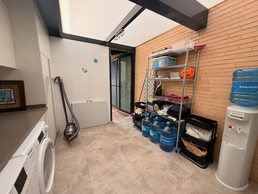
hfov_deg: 102.1
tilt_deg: -8.1
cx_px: 129
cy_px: 97
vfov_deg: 85.7
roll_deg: -0.3
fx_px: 104
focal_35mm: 14
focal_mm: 2.22
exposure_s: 1/154
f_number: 2.2
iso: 50
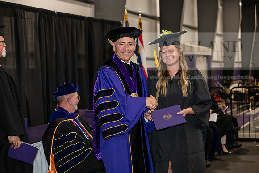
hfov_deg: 28.8
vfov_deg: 19.5
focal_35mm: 70
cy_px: 86
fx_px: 504
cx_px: 130
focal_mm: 70
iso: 2500
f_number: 5
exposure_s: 1/200
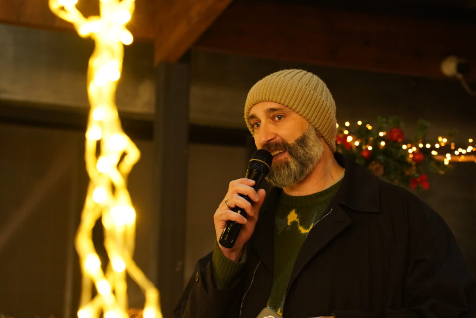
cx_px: 238
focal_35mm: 90
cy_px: 159
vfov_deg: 15.2
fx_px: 1190
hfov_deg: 22.6
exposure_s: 1/100
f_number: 2.8
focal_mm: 60
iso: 4000
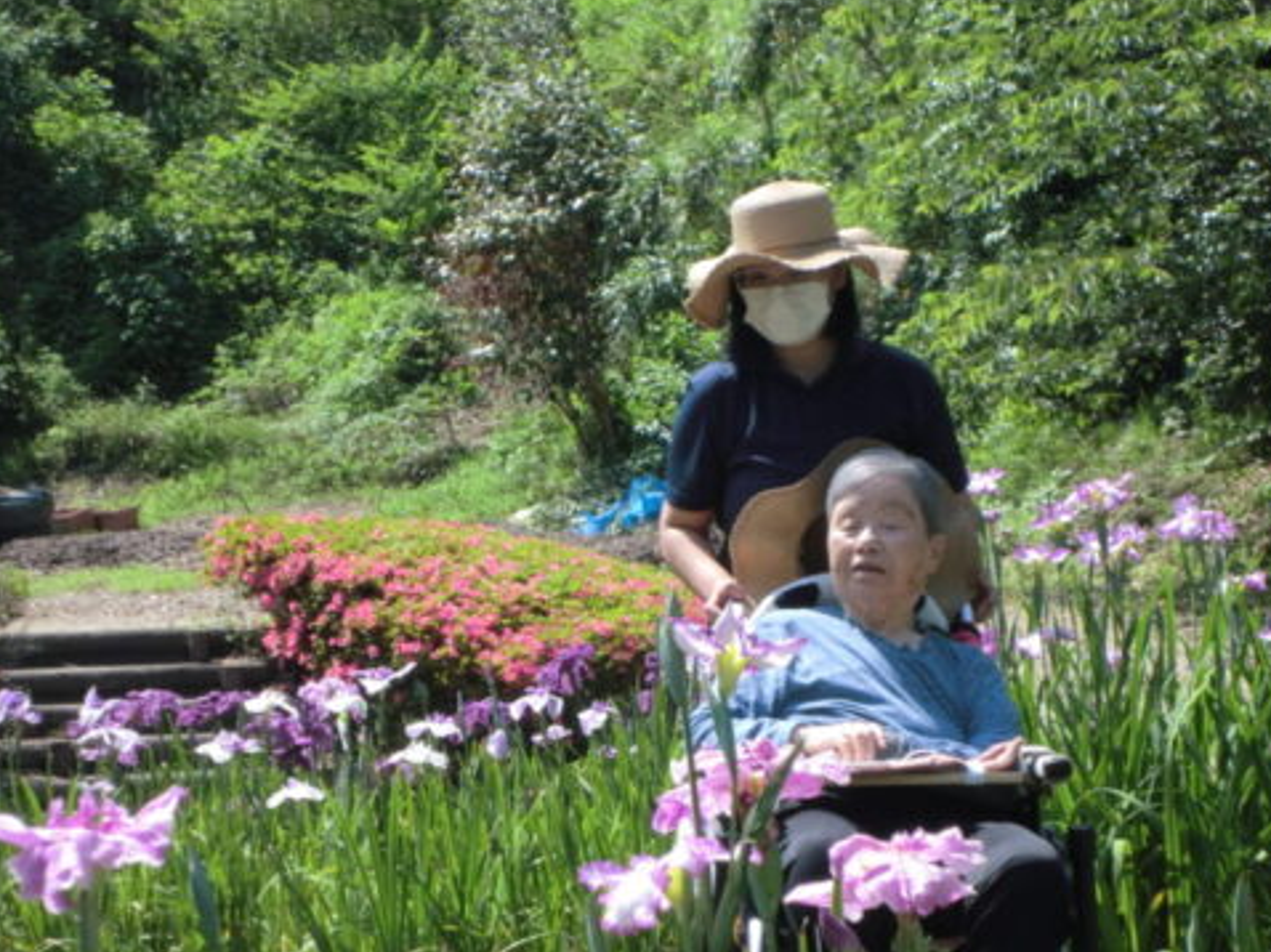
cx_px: 620
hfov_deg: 18.2
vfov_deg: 13.7
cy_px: 513
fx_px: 3963
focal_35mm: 108
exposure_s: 1/200
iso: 50
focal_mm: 15.51
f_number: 4.8
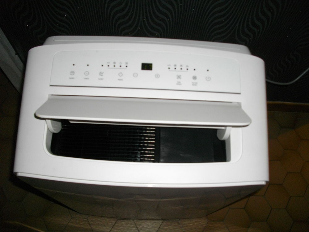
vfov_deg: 44.2
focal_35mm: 32
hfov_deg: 56.8
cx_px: 154
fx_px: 286
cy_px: 116
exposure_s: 1/50
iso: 200
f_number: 2.9
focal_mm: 5.7
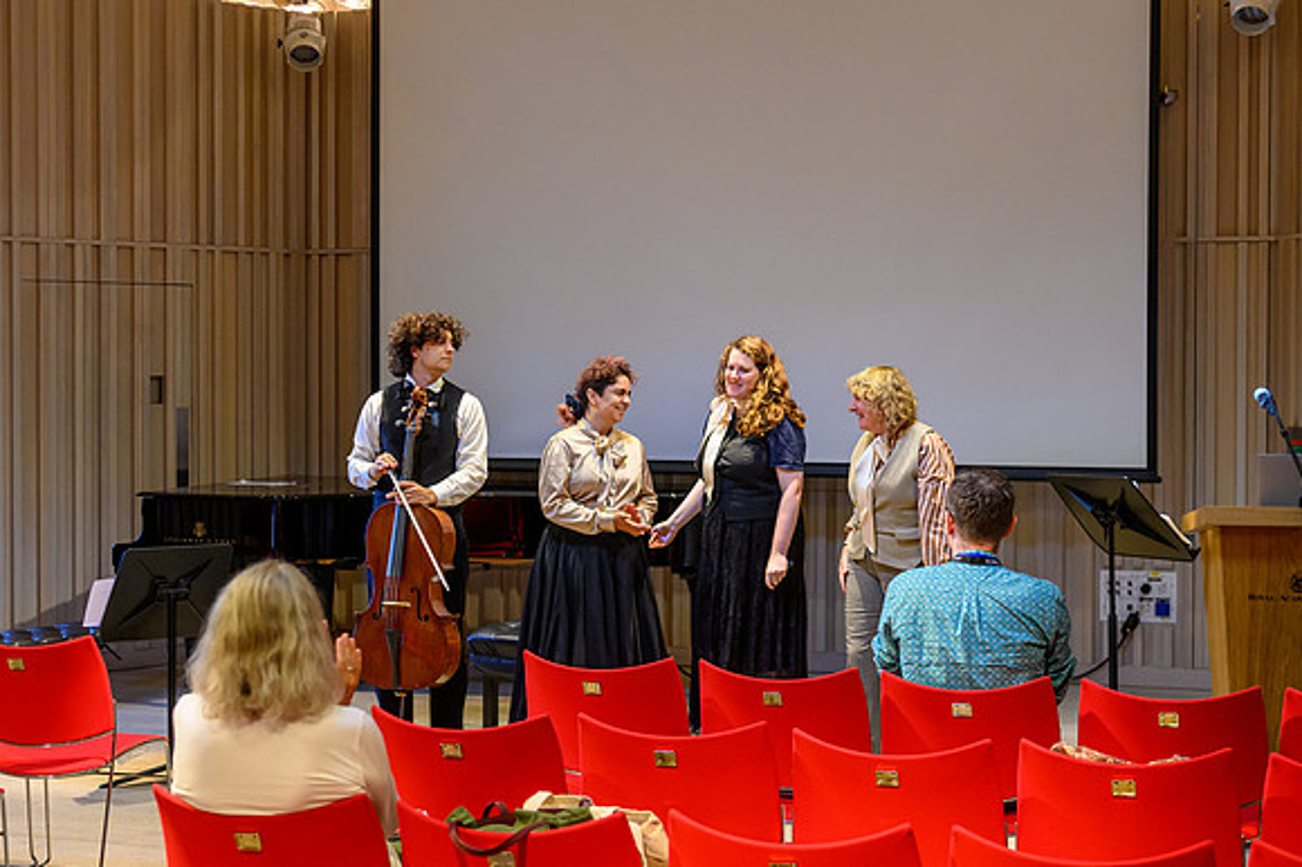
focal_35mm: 54
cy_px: 434
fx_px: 1944
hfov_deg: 37.0
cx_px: 651
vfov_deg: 25.1
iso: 1400
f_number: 2
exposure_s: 1/500
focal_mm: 35
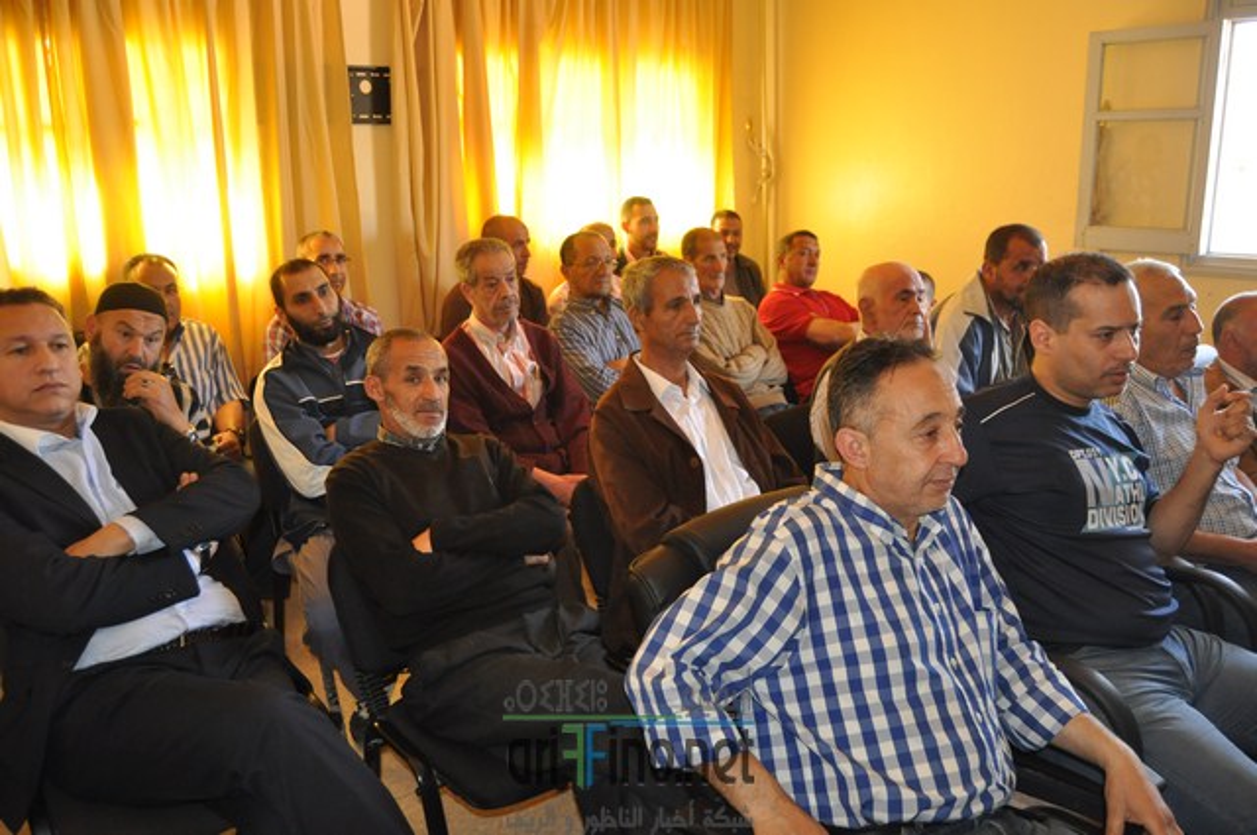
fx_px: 942
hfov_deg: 67.4
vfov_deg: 47.8
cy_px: 418
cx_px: 628
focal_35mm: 27
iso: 800
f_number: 3.5
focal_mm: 18
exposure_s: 1/100
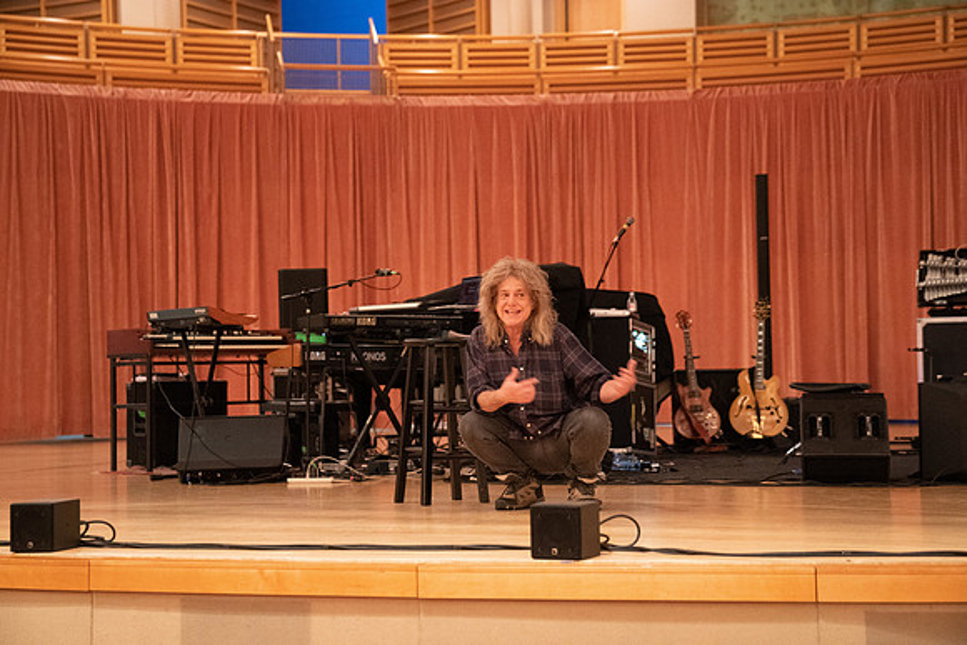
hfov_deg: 28.8
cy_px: 322
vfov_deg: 19.5
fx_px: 1881
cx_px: 484
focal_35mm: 70
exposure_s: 1/80
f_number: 2.8
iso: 12800
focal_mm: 70
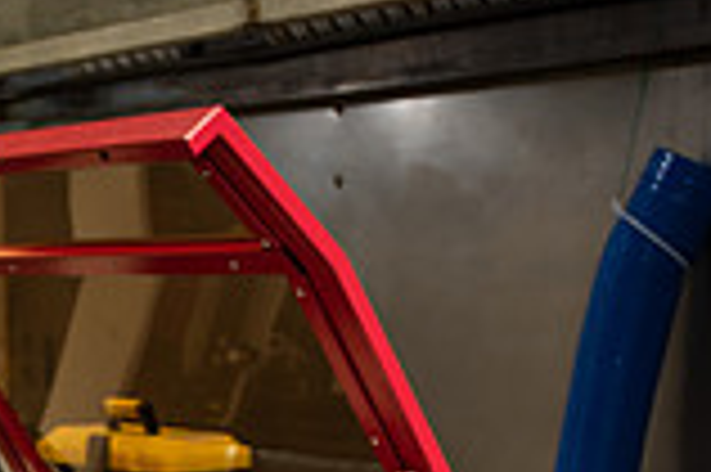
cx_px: 18
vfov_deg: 13.5
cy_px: 807
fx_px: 1815
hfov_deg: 21.5
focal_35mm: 92
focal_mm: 25
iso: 400
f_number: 3.5
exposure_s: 1/200
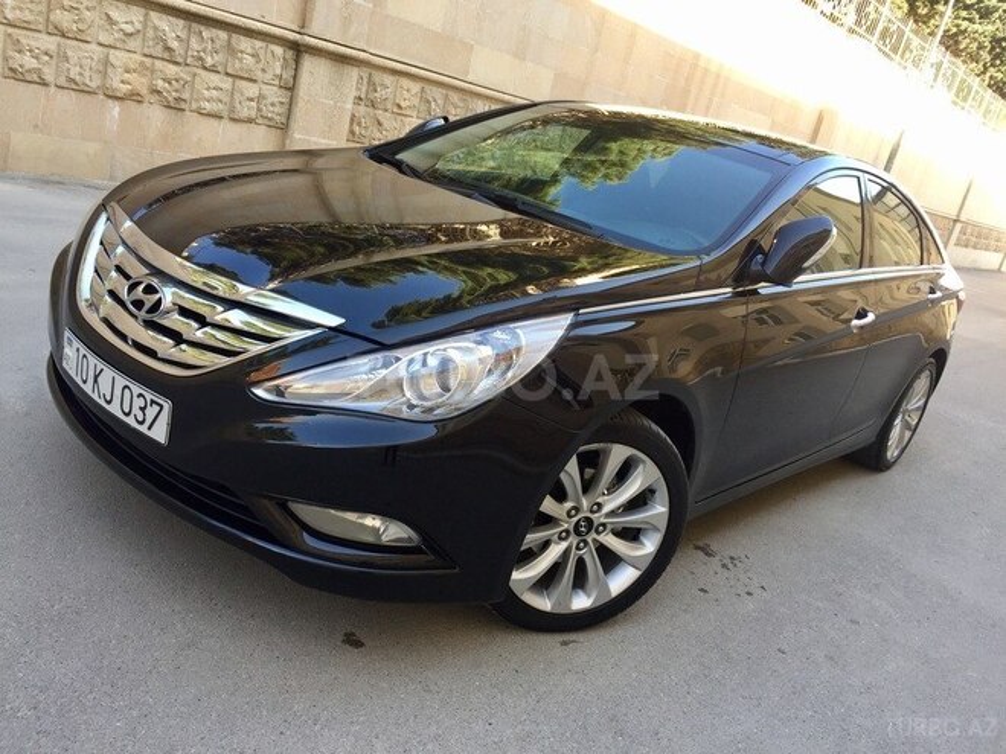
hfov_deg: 61.7
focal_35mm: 29
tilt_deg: -15.7
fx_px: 843
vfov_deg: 48.2
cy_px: 377
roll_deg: -16.3
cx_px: 503
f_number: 2.2
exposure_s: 1/145
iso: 32
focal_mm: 4.15
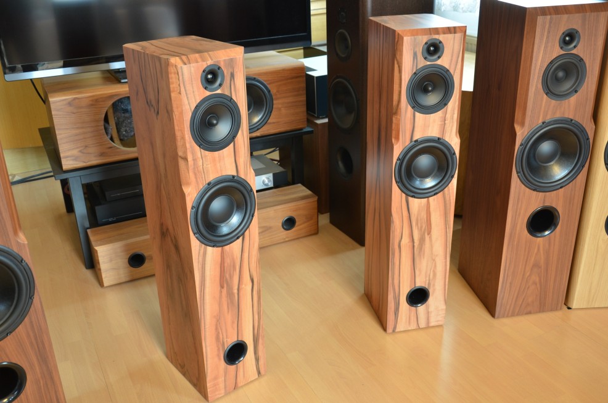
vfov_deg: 36.7
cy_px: 202
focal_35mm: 36
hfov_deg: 53.2
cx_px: 304
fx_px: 607
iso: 400
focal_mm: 24
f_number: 5
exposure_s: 1/2.5
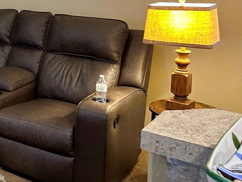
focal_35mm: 61
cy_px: 9
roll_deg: +1.0
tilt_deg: -7.9
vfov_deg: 23.2
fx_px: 427
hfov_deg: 28.4
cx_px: -34
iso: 320
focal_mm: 5.7
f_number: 1.5
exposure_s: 1/60
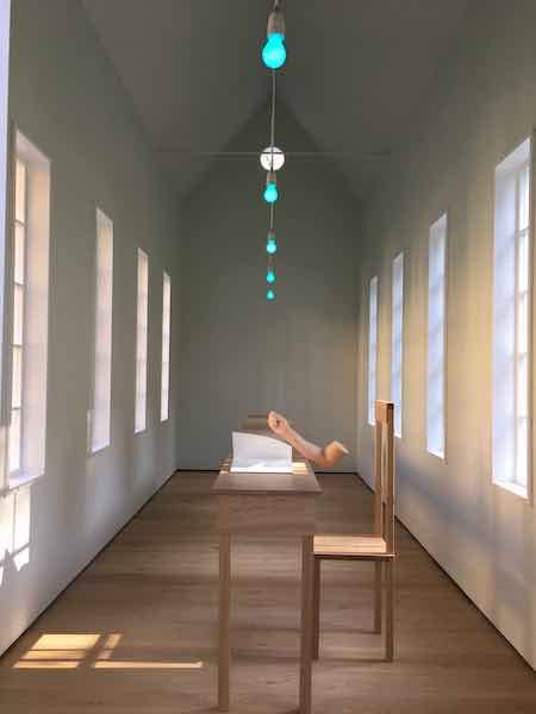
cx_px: 268
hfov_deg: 48.2
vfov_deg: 61.7
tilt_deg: +1.1
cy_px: 357
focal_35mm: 29
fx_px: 599
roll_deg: -0.6
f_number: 2.2
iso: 25
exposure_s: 1/50
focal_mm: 4.15
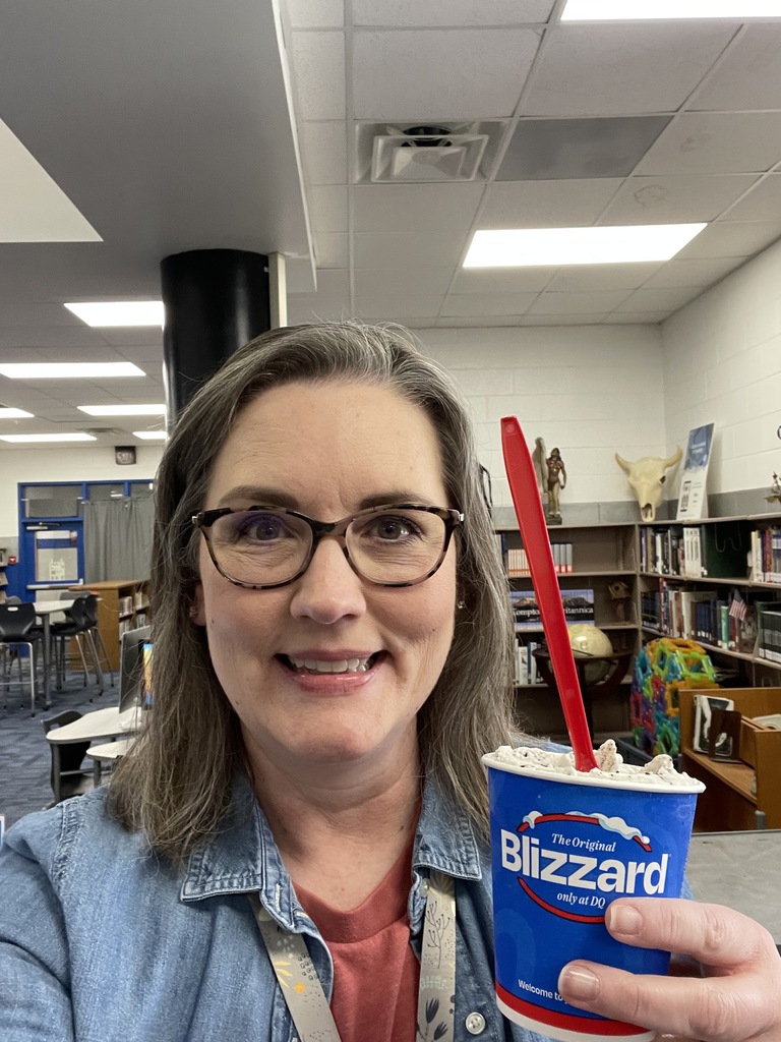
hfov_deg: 46.8
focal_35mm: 30
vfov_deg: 60.0
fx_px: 902
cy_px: 521
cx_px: 390
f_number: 2.2
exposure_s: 1/60
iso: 200
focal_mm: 2.71
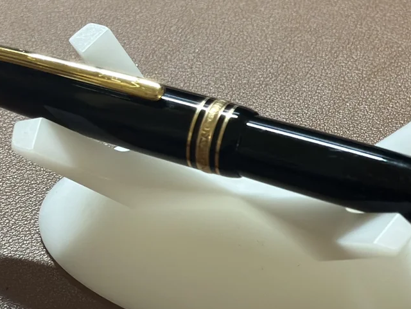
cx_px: 310
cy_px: 190
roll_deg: -1.5
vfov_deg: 12.3
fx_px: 1425
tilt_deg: -41.3
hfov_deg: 16.3
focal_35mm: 120
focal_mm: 6.86
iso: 200
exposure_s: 1/60
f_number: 1.78
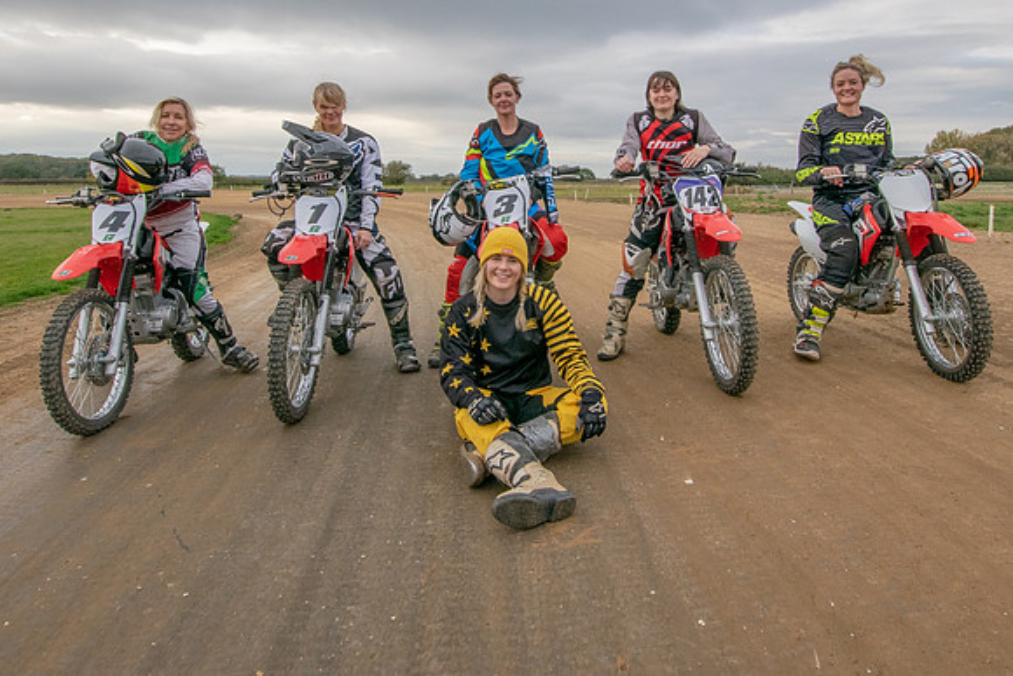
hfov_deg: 70.4
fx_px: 718
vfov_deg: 48.9
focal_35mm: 26
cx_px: 520
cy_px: 193
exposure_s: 1/200
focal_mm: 11.5
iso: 400
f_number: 10
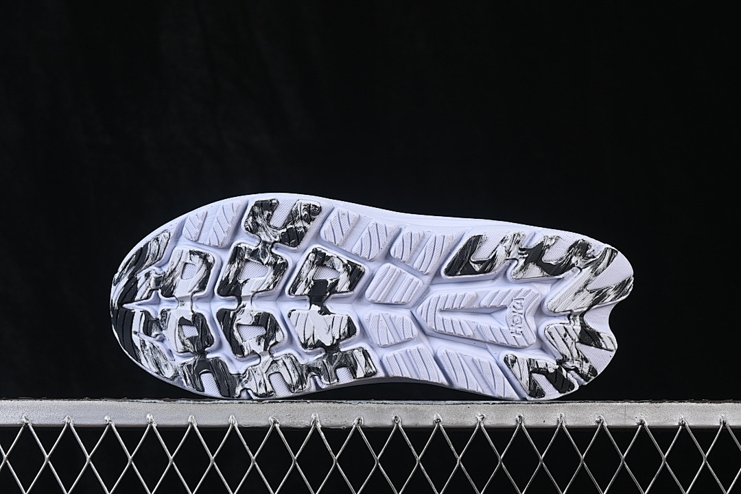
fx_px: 1544
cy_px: 247
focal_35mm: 75
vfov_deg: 18.2
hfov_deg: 27.0
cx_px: 370
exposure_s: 1/60
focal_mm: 50
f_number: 8
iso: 160
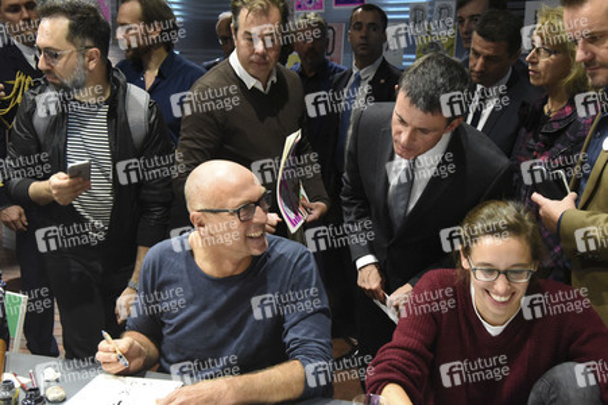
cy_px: 202
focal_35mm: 46
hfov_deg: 42.8
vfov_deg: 29.2
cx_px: 304
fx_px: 776
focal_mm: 46
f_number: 5.6
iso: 12800
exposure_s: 1/60
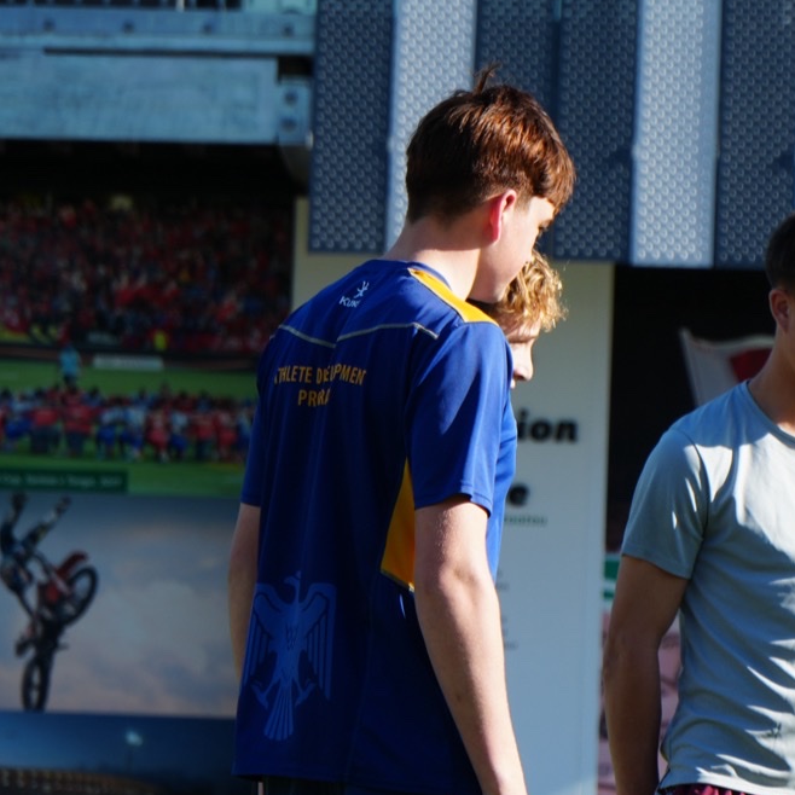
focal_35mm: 341
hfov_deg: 5.1
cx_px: 1014
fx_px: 8860
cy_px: 747
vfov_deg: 5.1
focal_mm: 88
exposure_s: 1/400
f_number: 5
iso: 100
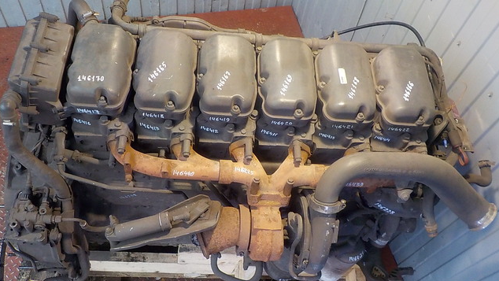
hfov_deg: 59.5
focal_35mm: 33
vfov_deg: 35.7
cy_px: 139
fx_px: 437
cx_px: 250
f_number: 3.3
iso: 280
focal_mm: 4.1
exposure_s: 1/30
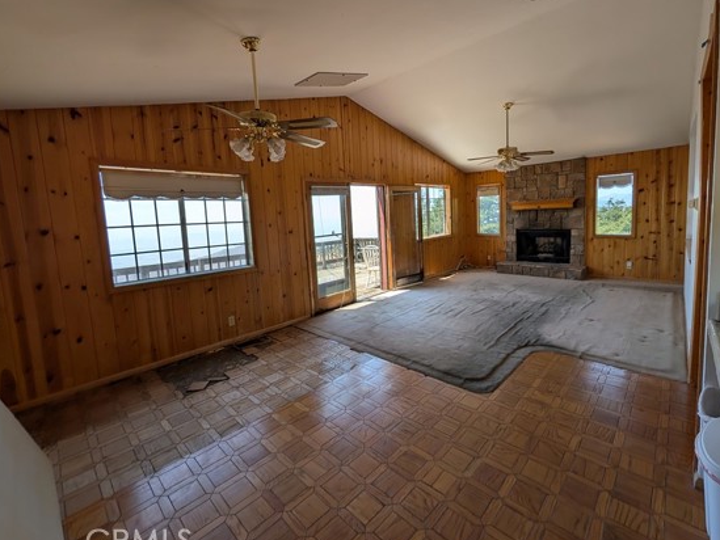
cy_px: 244
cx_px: 371
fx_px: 291
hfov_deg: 102.0
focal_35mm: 14
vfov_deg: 85.5
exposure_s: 1/900
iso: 51
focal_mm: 2.02
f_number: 1.7
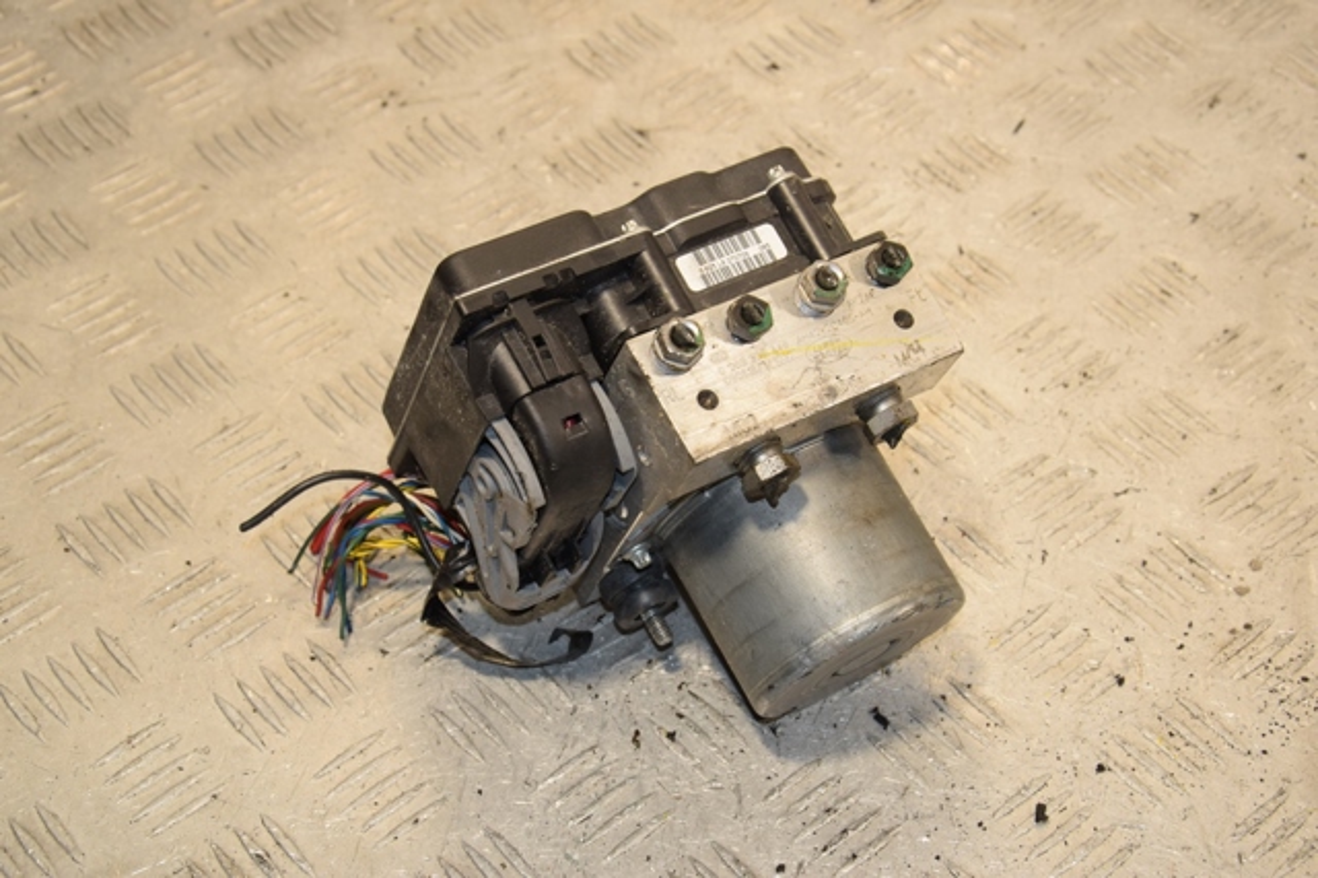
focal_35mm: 72
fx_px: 2635
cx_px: 659
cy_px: 439
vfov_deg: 18.9
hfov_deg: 28.1
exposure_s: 1/200
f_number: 9
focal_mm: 48
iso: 800
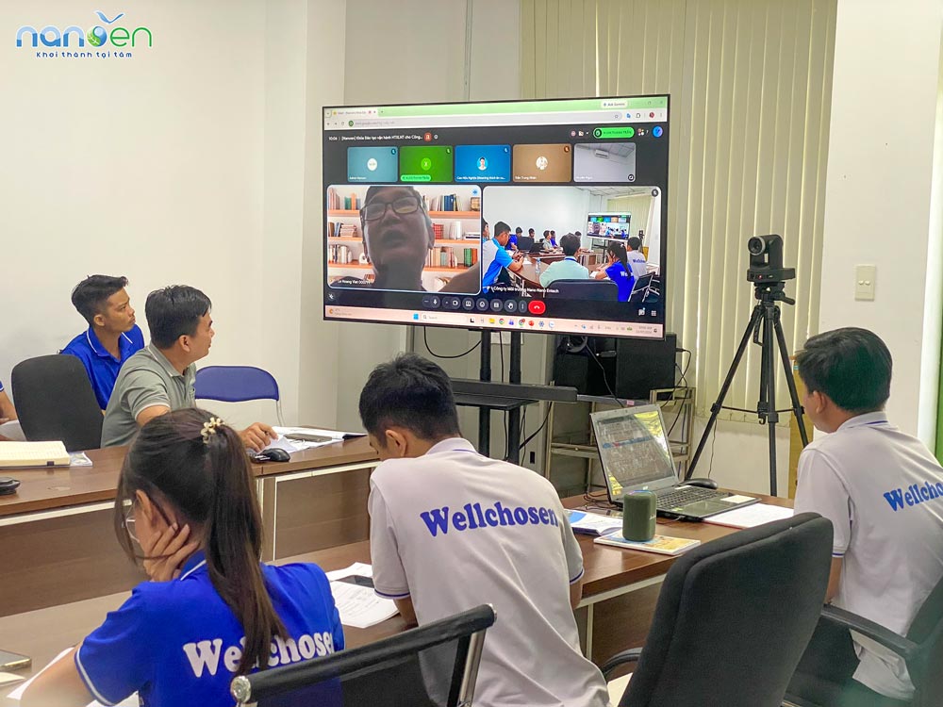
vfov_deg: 28.0
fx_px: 1417
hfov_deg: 36.8
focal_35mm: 52
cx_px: 472
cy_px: 354
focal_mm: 6
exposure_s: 1/121
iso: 125
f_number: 2
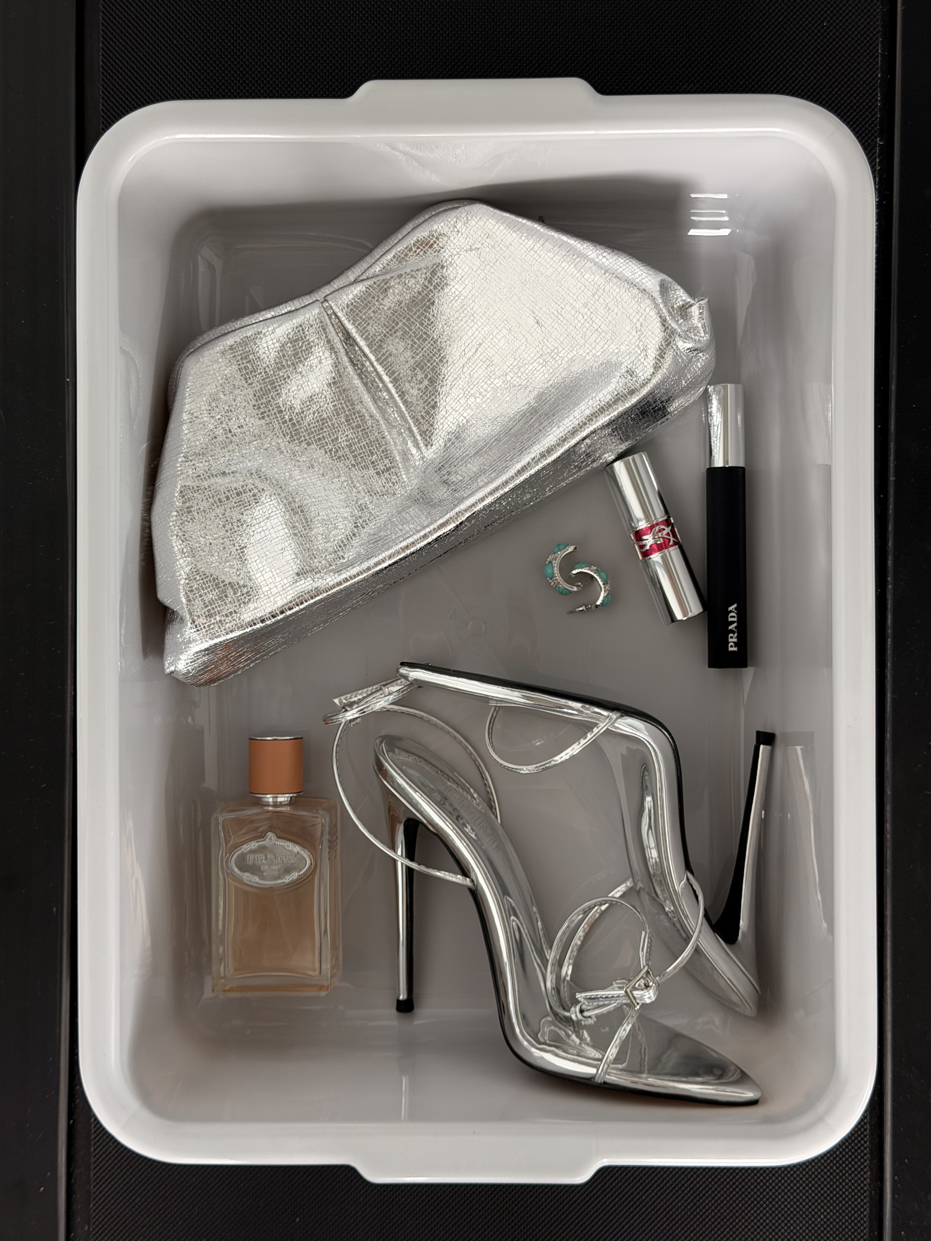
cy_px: 620
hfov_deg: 30.3
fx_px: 1721
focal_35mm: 48
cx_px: 466
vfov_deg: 39.7
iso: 100
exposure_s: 1/64
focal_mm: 6.76
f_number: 1.78
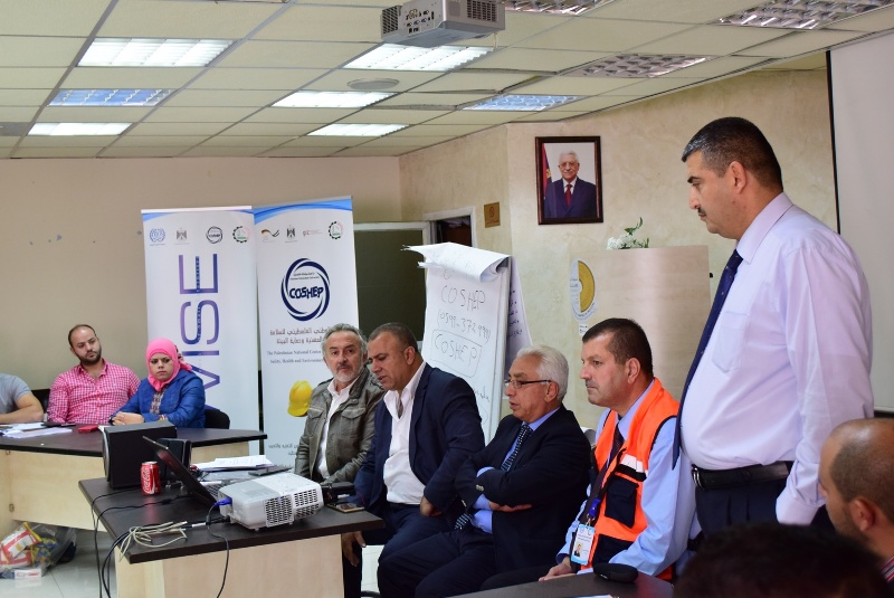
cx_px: 447
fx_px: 1118
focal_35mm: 45
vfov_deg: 29.9
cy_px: 299
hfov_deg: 43.6
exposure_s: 1/50
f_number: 6.3
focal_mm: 30
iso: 1250
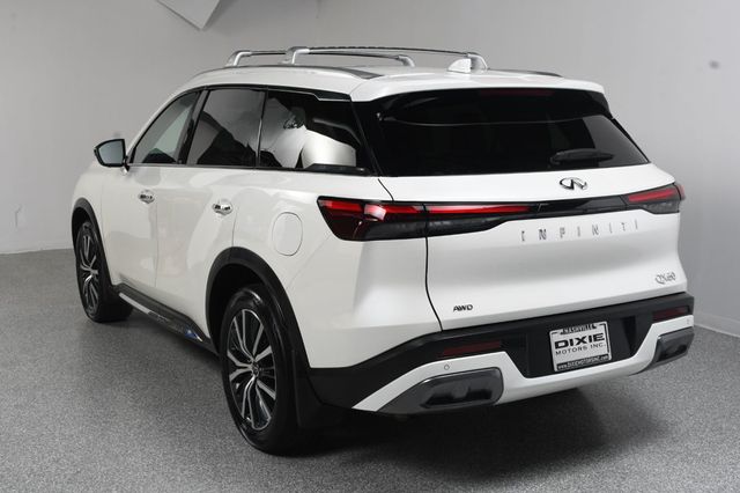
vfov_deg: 29.8
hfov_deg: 43.6
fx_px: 924
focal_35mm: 45
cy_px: 246
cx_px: 370
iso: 100
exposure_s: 1/160
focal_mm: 30
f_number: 11
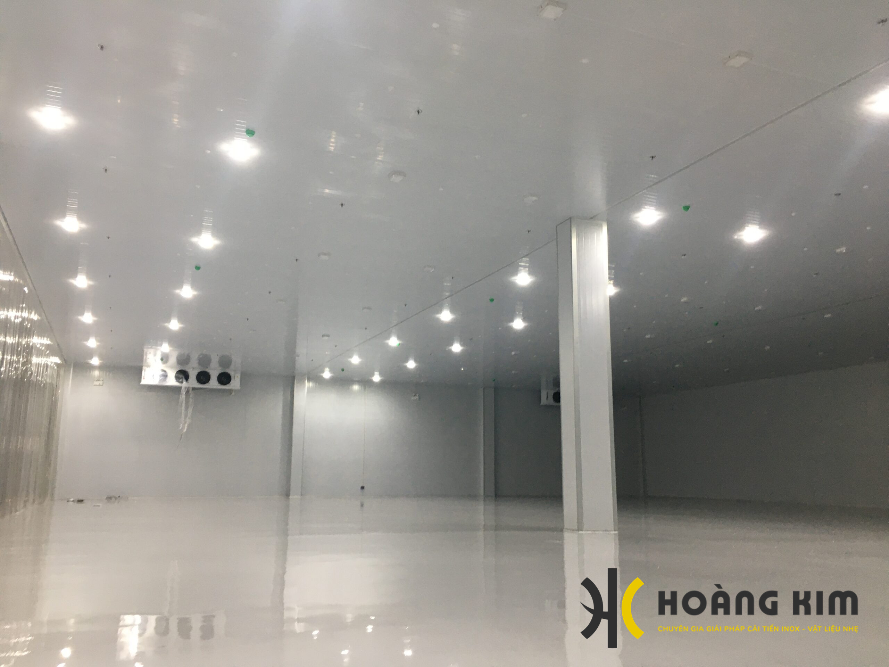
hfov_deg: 61.7
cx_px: 444
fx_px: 745
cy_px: 334
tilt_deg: +10.2
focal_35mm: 29
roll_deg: +0.5
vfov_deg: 48.2
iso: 80
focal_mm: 4.15
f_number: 2.2
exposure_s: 1/33
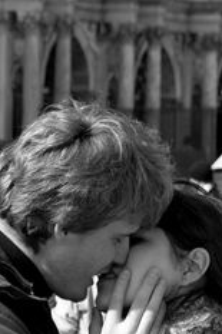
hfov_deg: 3.8
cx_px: 51
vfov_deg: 5.7
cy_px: 310
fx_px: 3325
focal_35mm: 359
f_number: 8
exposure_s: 1/250
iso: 200
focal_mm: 62
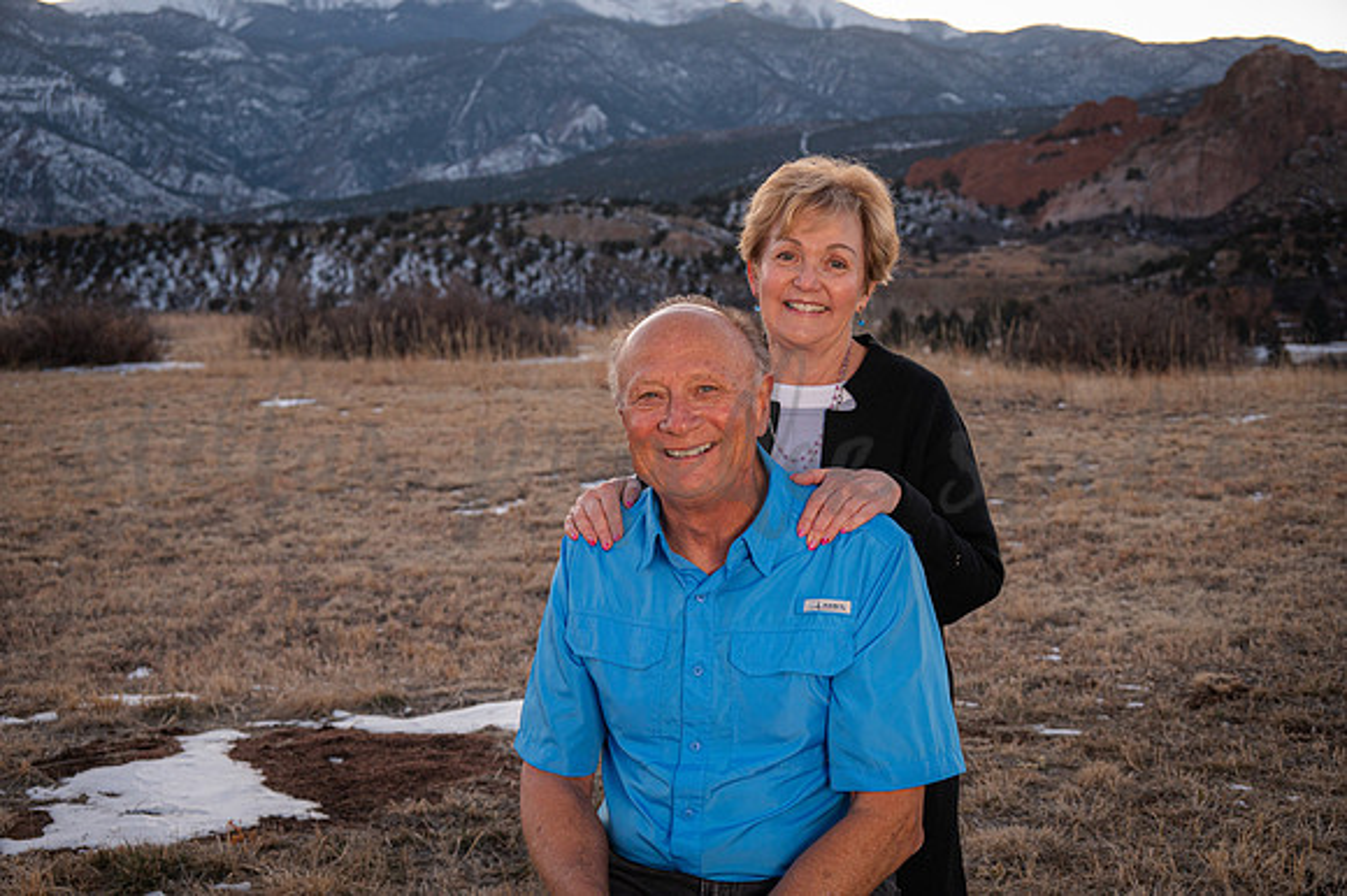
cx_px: 674
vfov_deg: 28.0
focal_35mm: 48
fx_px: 1795
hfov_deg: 41.1
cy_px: 448
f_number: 6.3
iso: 1000
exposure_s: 1/60
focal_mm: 48
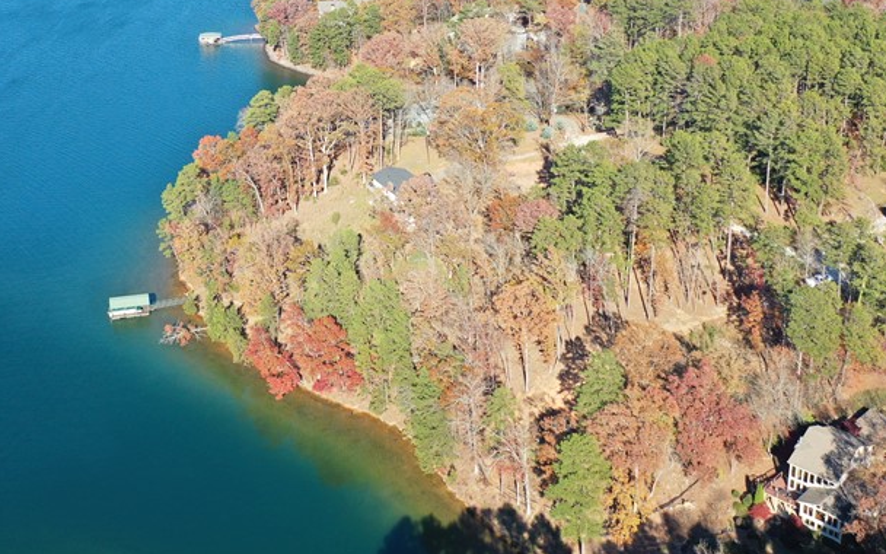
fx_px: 1231
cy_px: 133
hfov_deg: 39.5
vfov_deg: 25.0
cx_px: 392
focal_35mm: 51
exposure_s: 1/40
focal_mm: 10.26
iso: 100
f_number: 3.2
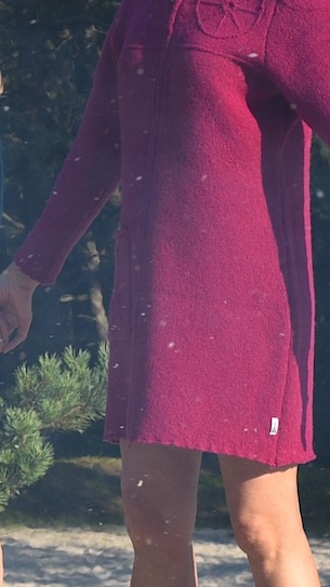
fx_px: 3847
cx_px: -589
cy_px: 228
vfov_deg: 8.7
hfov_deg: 4.7
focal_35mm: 247
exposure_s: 1/500
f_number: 8
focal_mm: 50
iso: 200
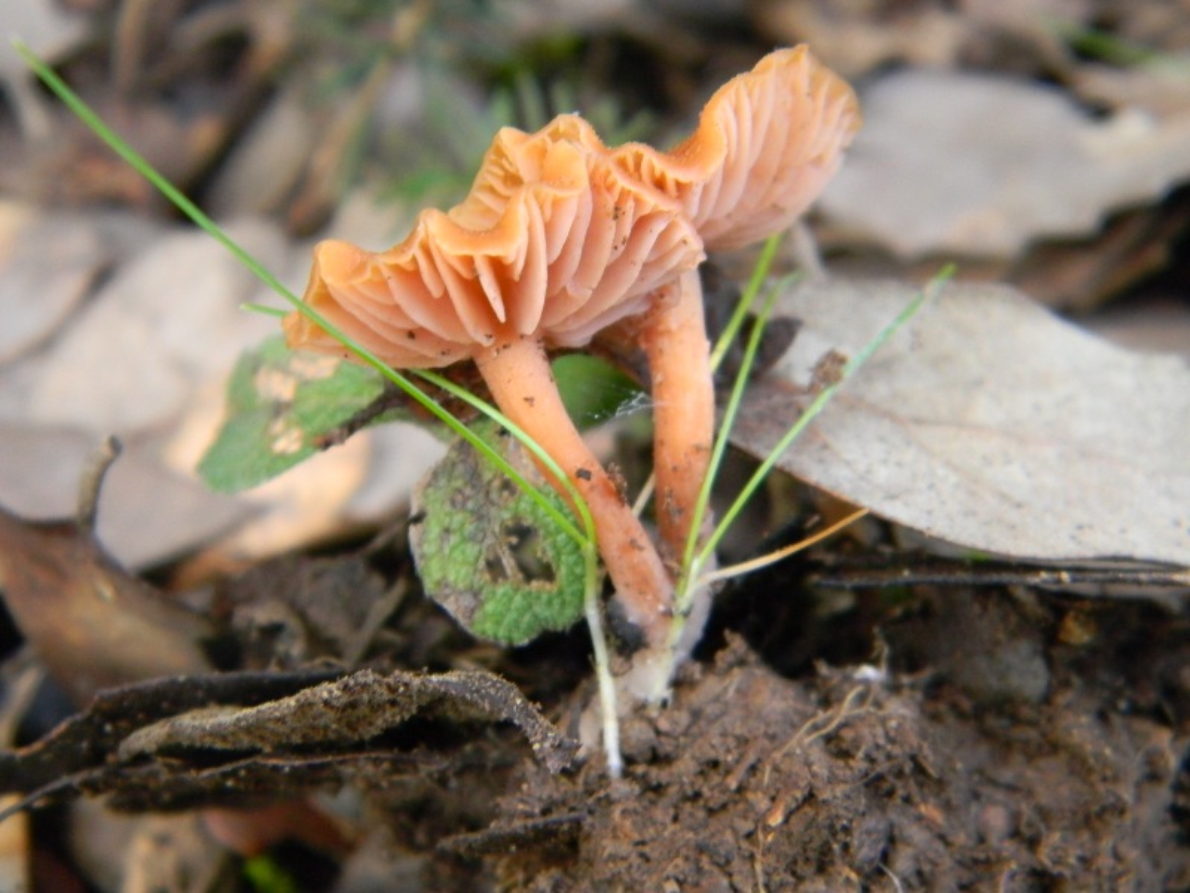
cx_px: 595
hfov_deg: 23.6
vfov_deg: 17.8
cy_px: 446
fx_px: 2853
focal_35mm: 83
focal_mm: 15.1
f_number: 4.5
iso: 370
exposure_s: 1/30
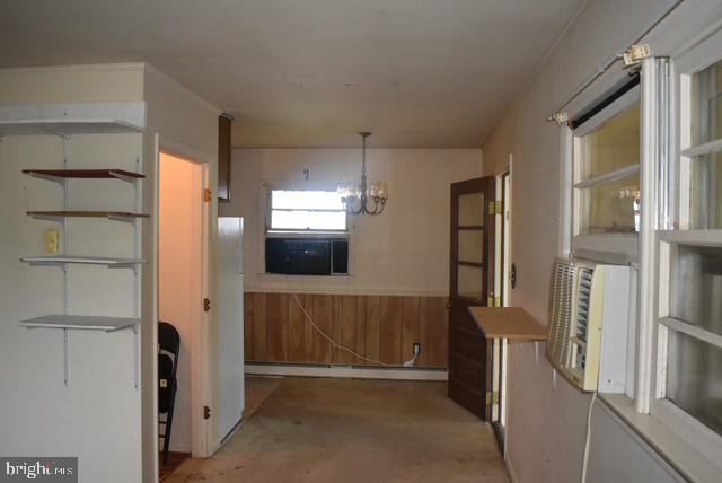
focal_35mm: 30
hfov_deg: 61.9
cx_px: 361
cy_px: 242
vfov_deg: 43.7
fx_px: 602
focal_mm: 20
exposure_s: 1/125
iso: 1400
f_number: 3.8
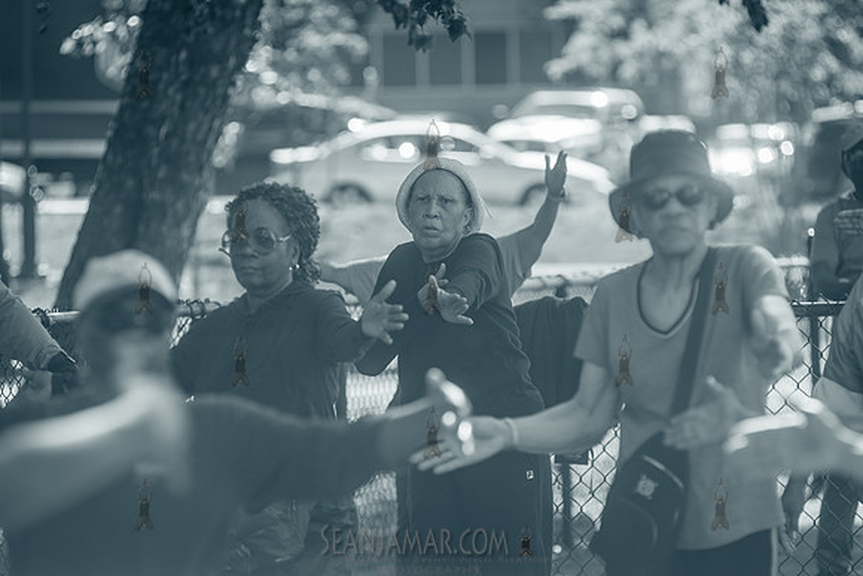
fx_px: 5229
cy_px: 275
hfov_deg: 9.4
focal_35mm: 218
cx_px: 470
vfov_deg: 6.3
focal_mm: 170
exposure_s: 1/1000
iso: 200
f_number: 3.5
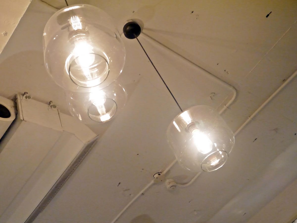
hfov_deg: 44.8
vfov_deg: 34.3
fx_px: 360
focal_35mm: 42
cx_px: 148
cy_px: 112
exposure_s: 1/40
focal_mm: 21
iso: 1600
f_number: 4.6
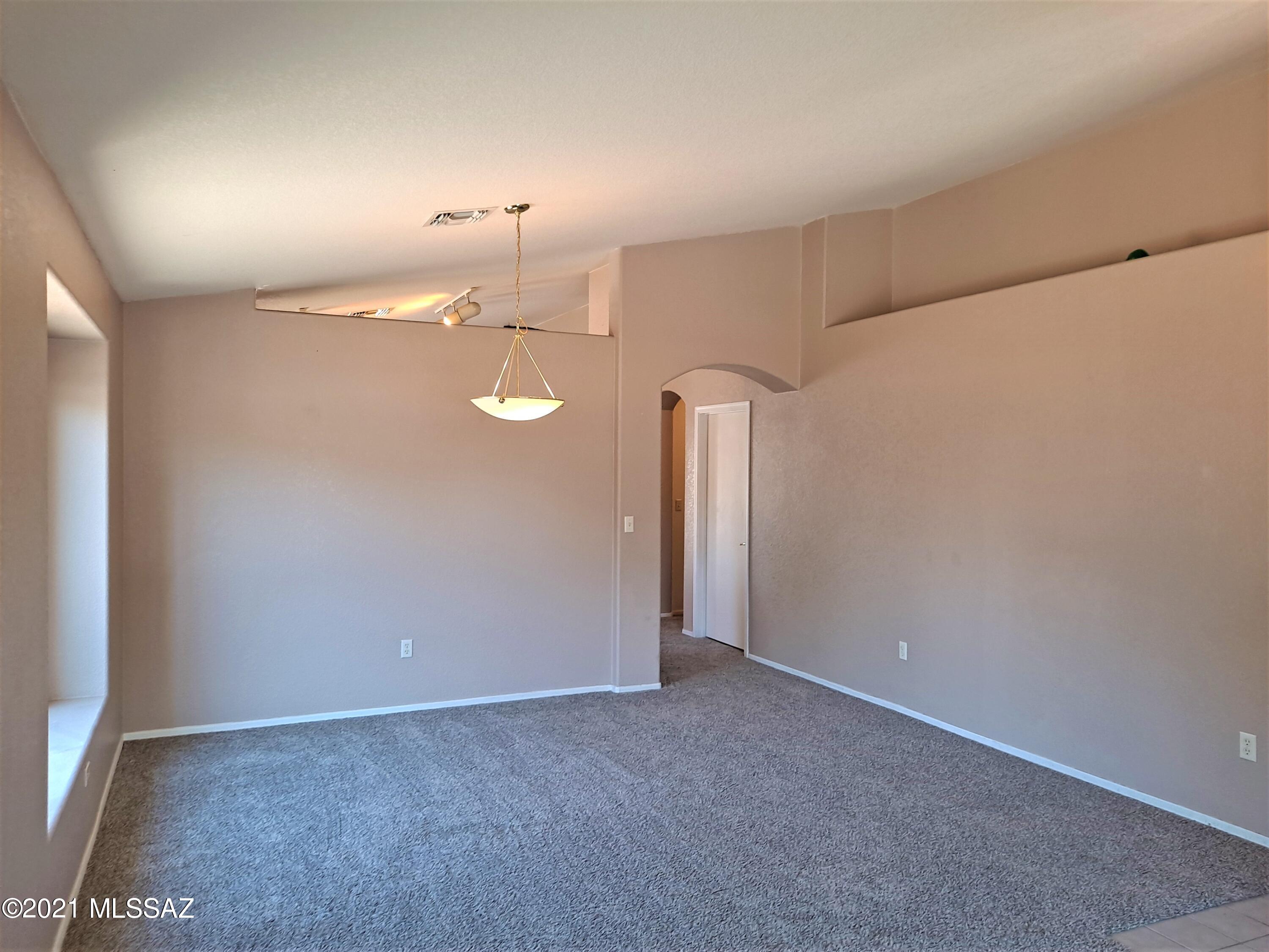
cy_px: 476
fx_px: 916
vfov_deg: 54.9
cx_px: 634
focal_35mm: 25
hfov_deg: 69.4
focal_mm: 4.6
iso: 100
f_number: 2
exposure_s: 1/50
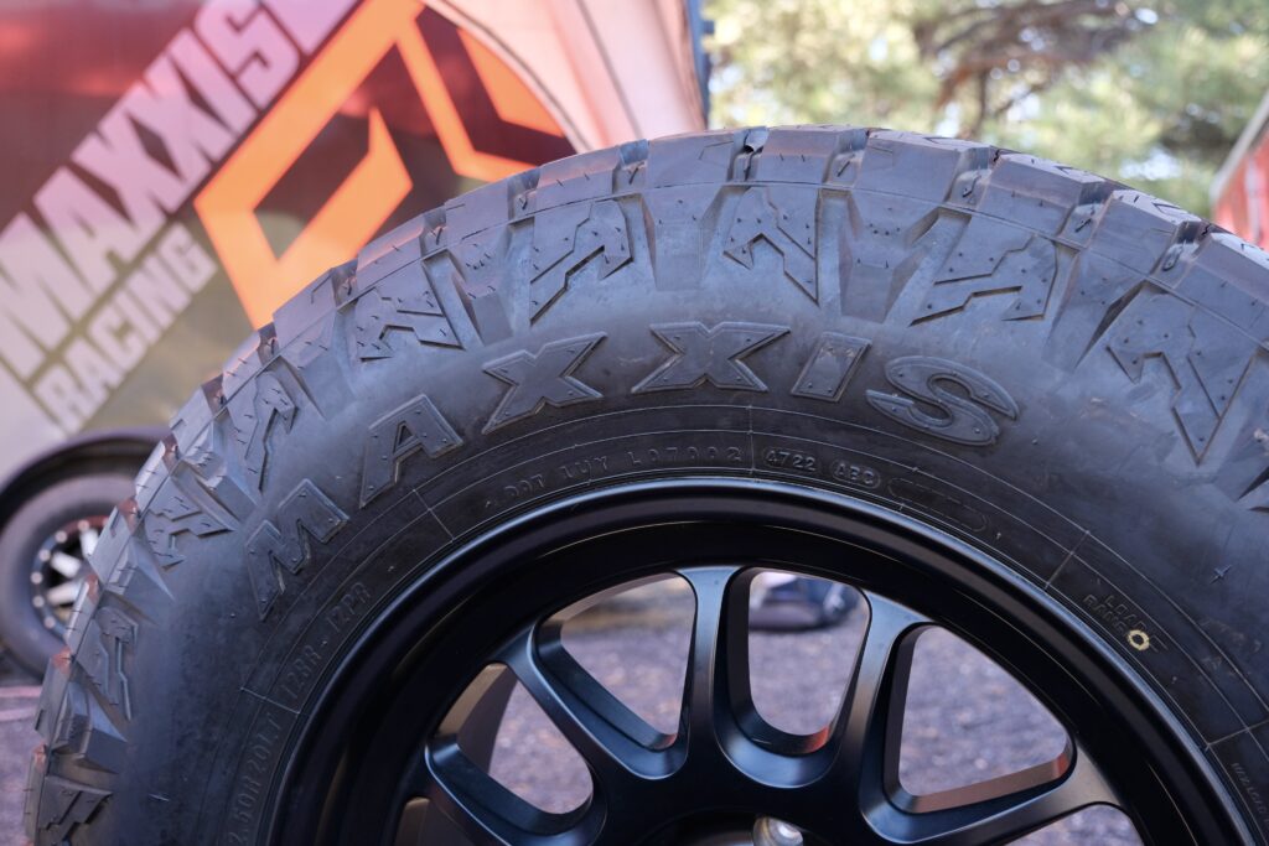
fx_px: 1304
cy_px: 423
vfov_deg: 36.0
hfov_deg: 51.9
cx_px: 634
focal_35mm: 37
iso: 500
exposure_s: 1/100
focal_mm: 24.7
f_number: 4
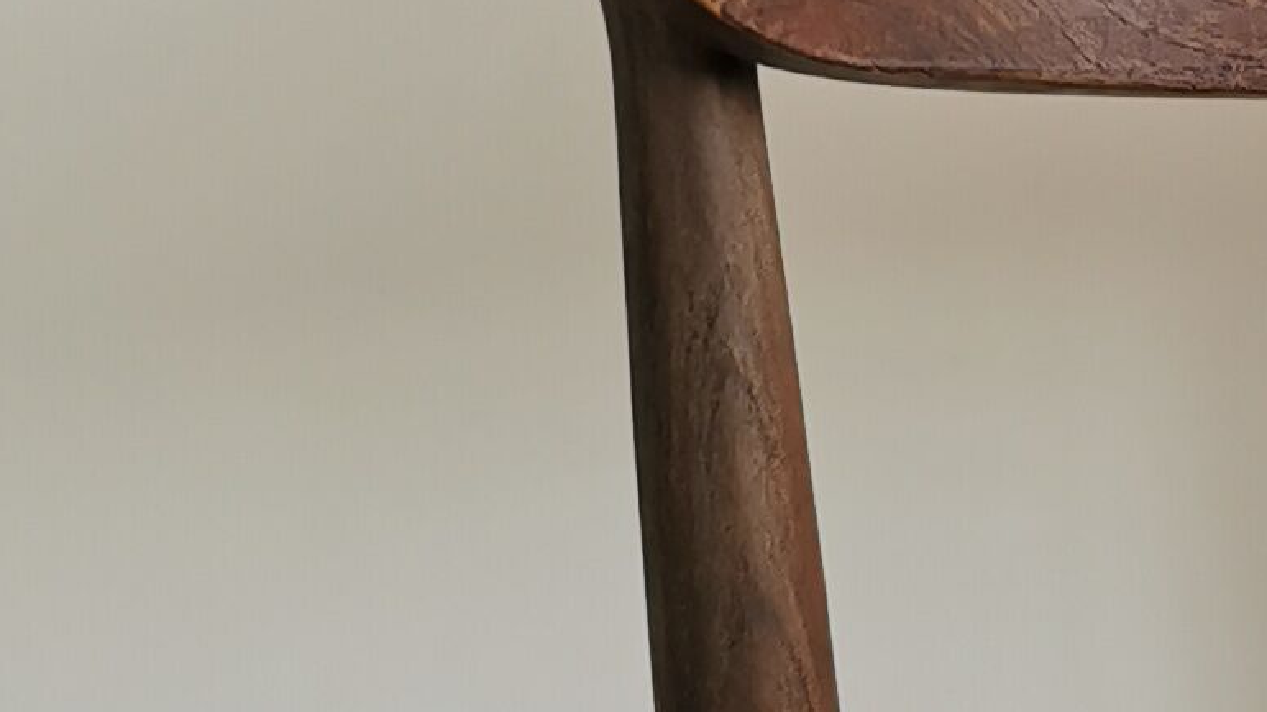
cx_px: 2047
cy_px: 1462
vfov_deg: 8.3
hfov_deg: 14.2
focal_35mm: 139
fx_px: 4669
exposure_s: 1/100
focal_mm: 5.56
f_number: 1.6
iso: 100
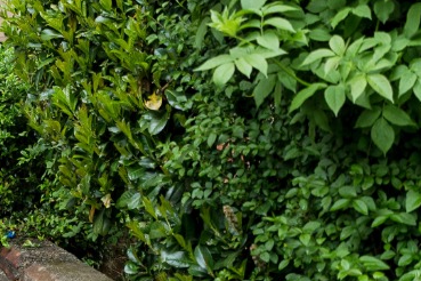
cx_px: -105
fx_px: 1134
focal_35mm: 97
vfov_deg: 13.6
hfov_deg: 19.6
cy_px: -76
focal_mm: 35
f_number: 4
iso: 800
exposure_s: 1/400
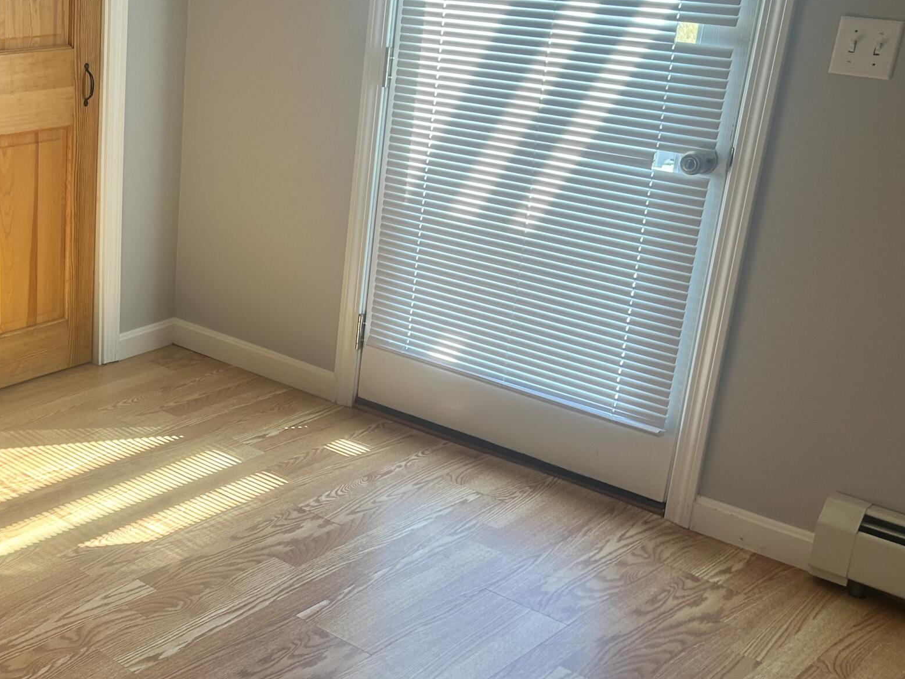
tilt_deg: -20.1
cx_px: 77
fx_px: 1307
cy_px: 352
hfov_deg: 35.7
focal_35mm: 50
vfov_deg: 29.1
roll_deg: -0.7
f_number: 1.5
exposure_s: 1/120
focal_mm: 5.7
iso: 50
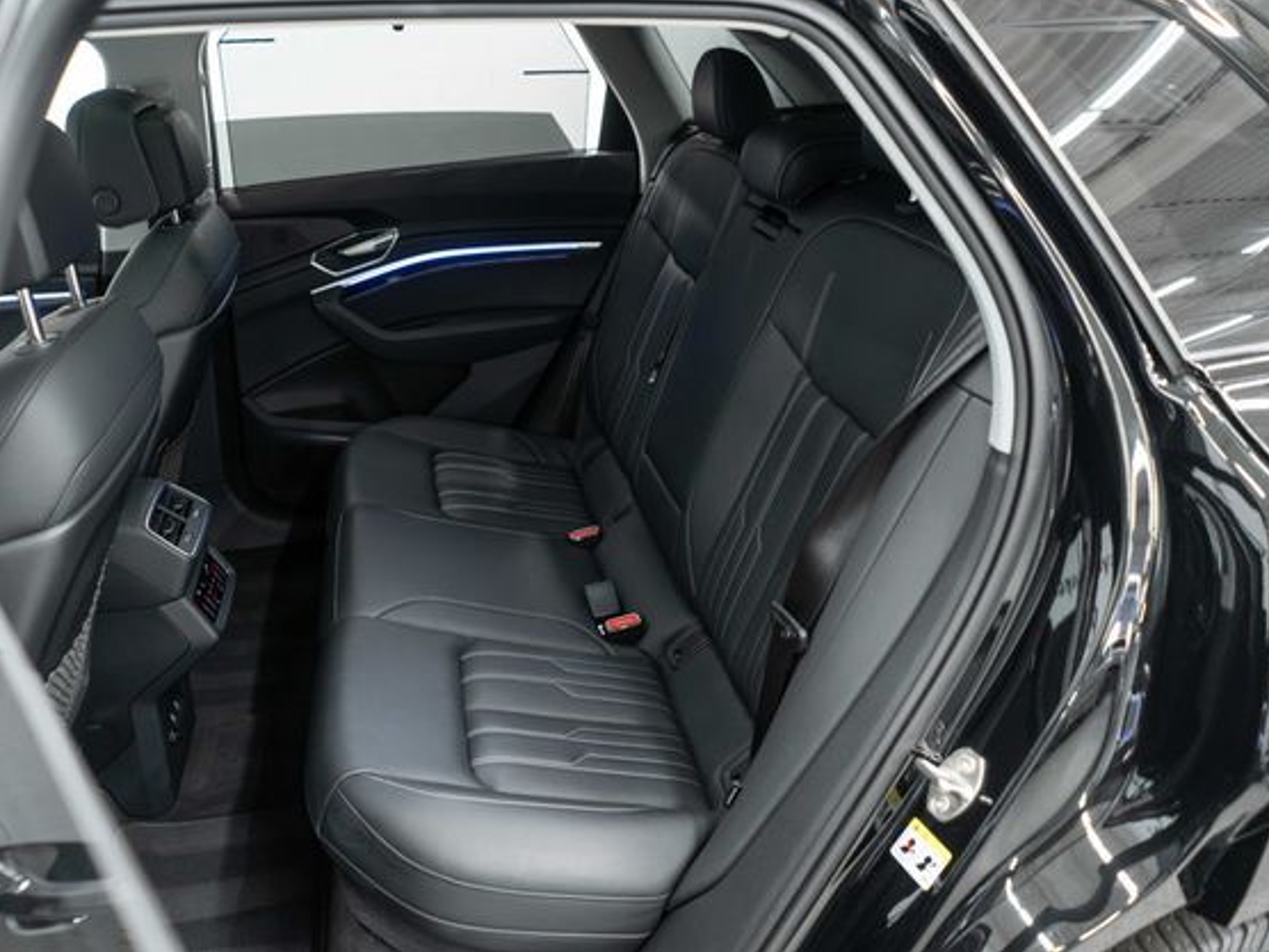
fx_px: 1136
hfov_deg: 58.1
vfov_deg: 45.4
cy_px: 467
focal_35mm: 31
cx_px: 548
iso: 1250
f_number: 3.2
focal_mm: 28
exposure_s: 1/40
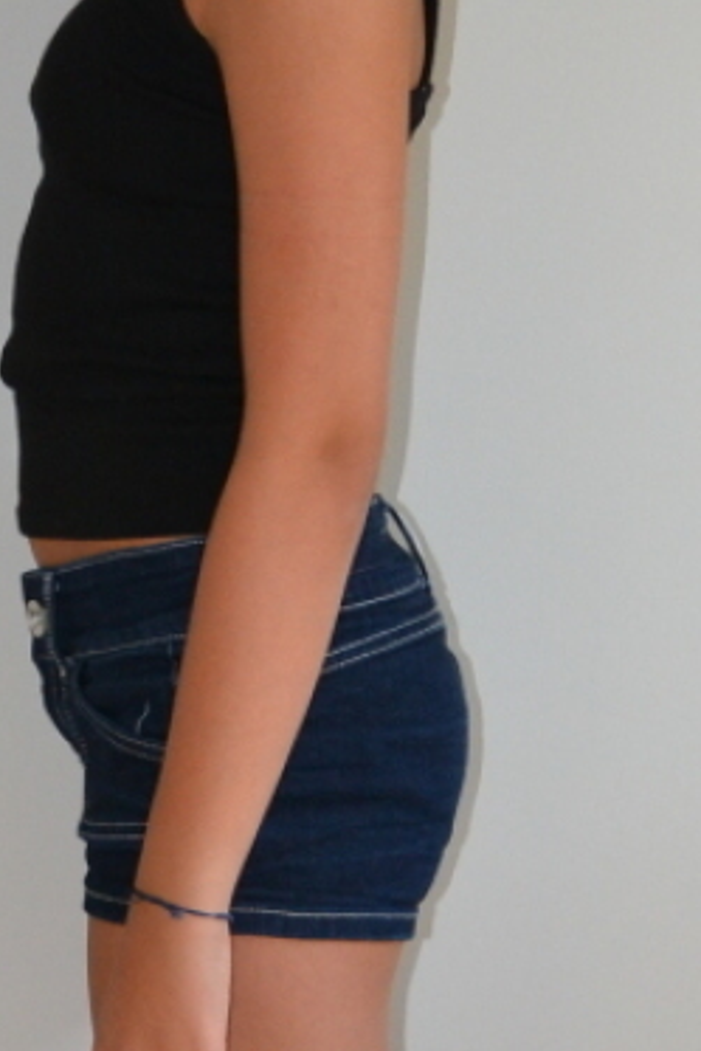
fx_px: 4365
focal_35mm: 150
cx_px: 87
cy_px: 741
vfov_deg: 13.7
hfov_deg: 9.1
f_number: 4
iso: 900
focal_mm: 31
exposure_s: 1/60
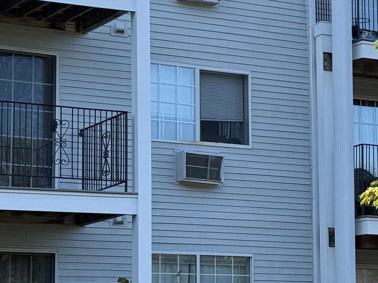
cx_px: 403
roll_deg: +2.1
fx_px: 1539
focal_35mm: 141
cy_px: 114
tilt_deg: +11.4
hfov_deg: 13.7
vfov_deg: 10.5
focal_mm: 6.76
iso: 64
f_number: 1.78
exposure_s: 1/1167
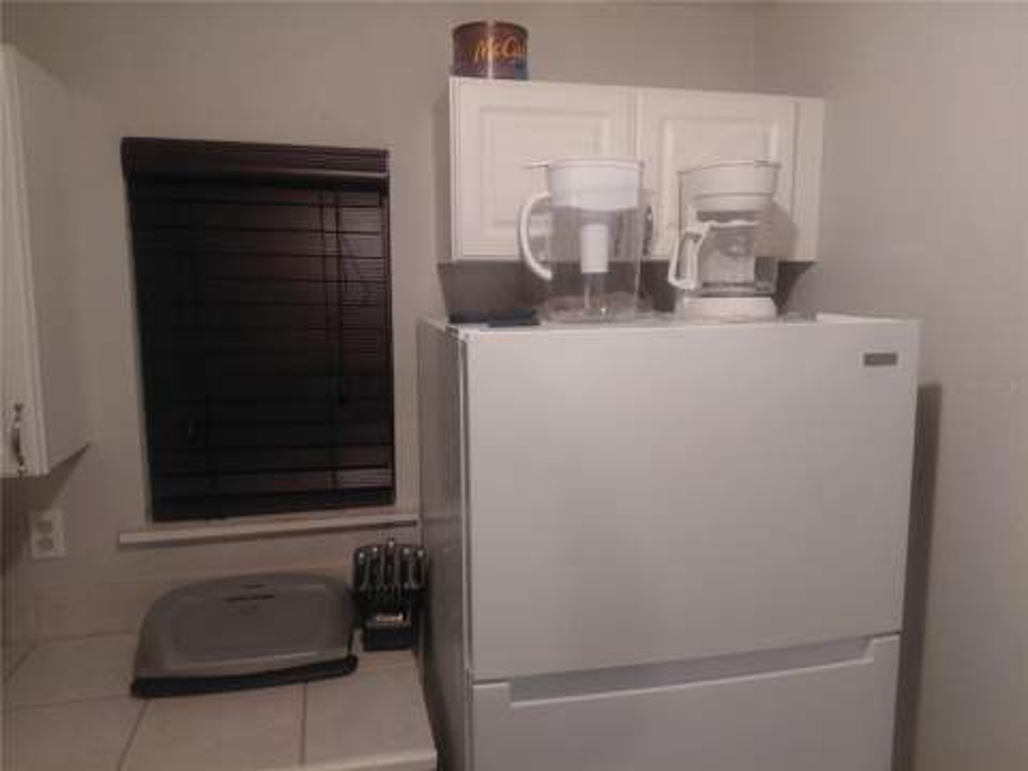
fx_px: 742
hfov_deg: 69.4
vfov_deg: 54.9
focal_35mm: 25
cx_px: 514
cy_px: 386
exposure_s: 1/60
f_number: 1.8
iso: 400
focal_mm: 4.69
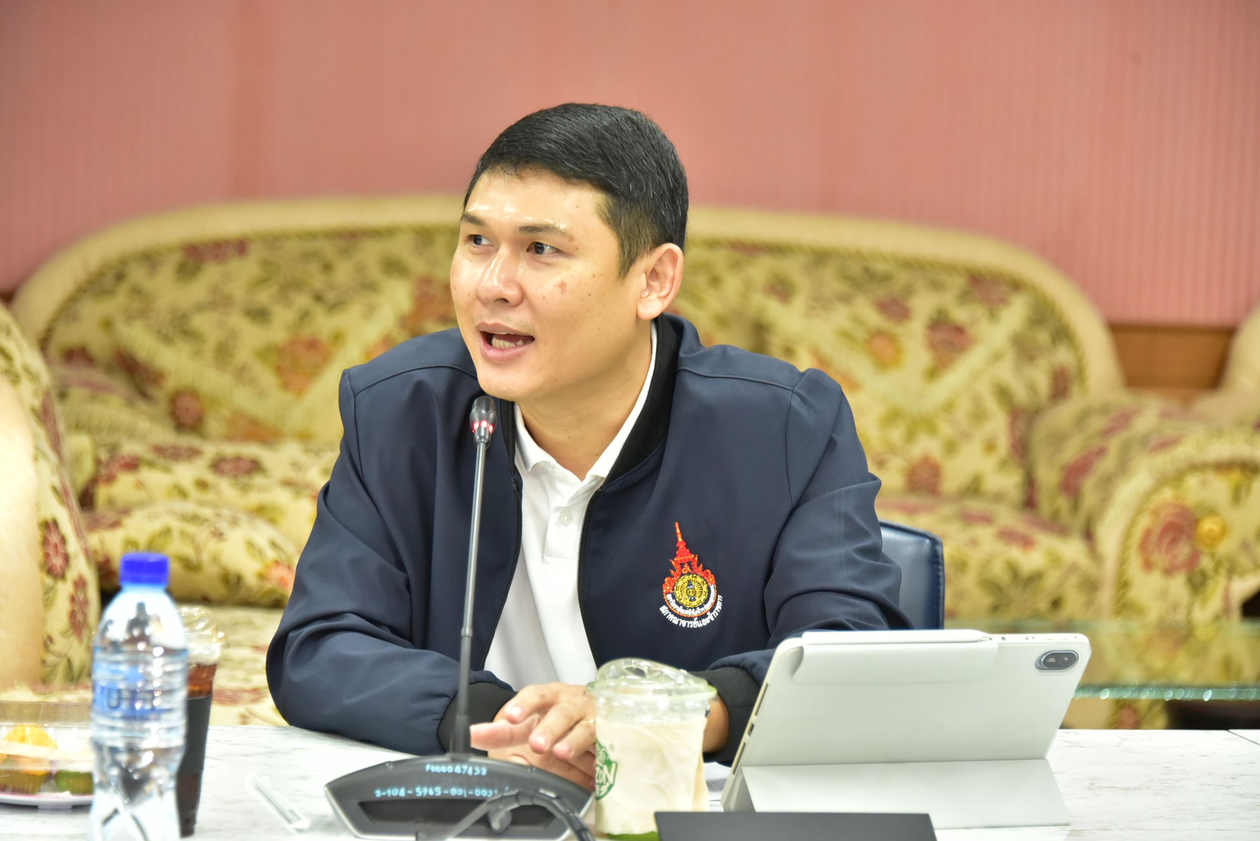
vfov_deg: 9.5
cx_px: 630
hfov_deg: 14.1
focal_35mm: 145
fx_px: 5077
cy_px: 420
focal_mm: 145
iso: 4000
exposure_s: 1/200
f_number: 5.6
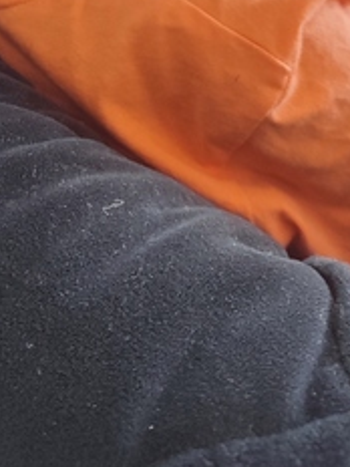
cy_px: -66
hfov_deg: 22.7
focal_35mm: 62
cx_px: 0
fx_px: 836
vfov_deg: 28.0
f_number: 1.89
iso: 186
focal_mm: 5.89
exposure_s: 1/33
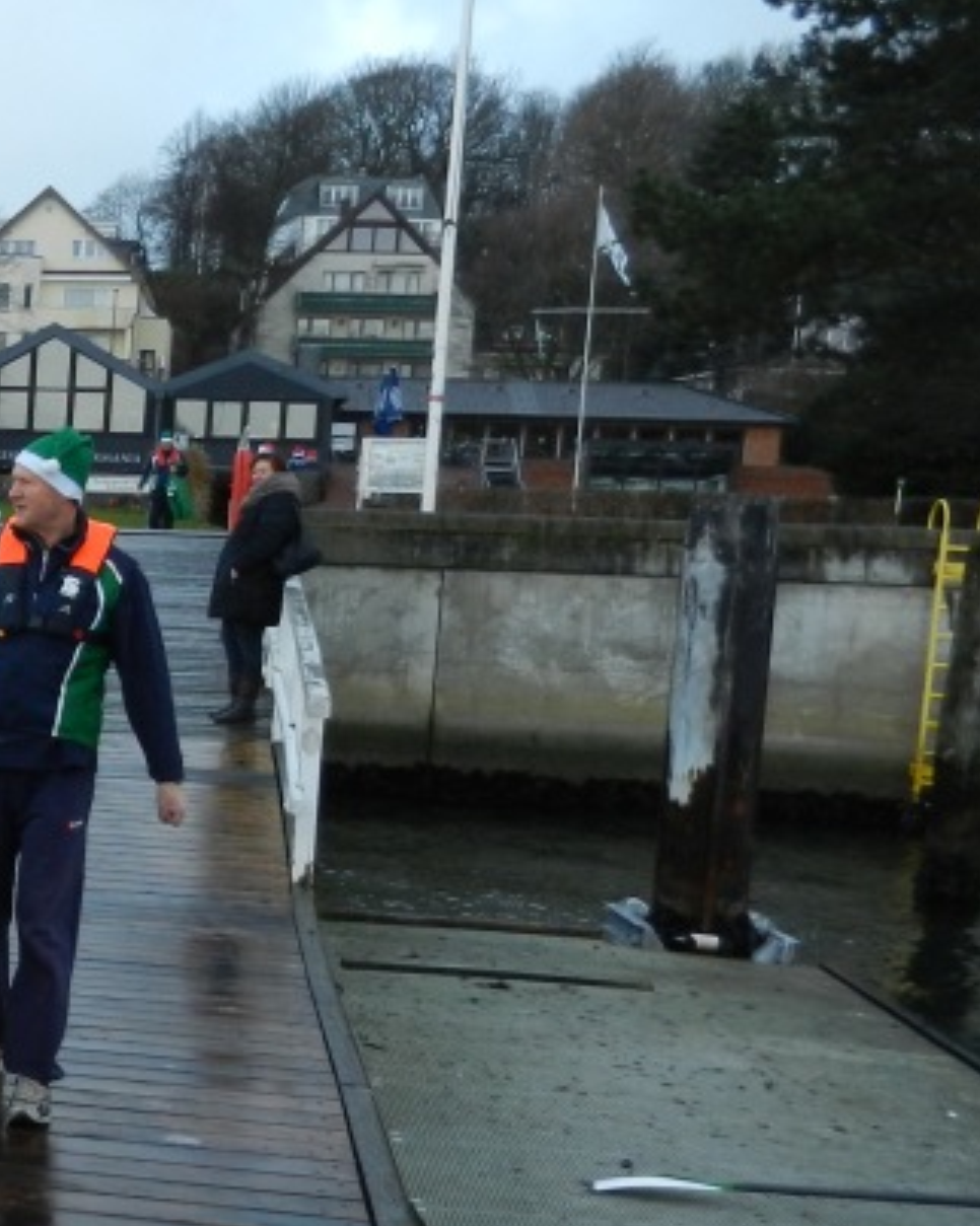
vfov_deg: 30.3
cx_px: -414
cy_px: 821
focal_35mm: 62
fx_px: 2250
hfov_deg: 21.4
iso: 160
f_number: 3.5
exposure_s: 1/125
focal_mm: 4.5
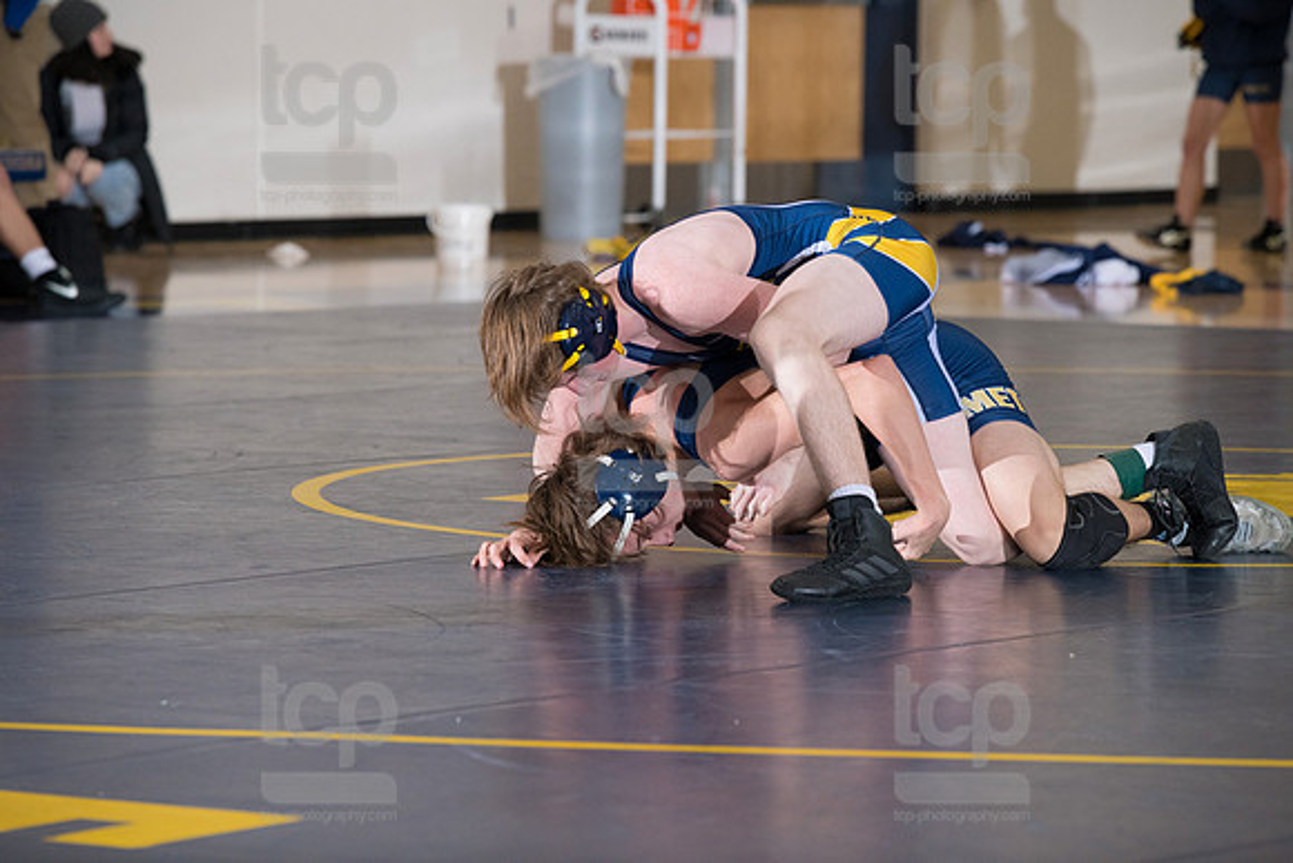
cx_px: 646
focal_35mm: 190
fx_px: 6825
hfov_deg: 10.8
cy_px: 432
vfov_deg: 7.2
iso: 1250
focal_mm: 190
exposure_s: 1/250
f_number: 5.6
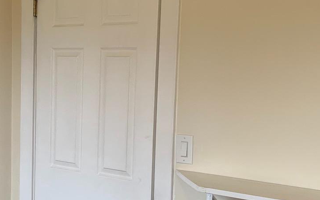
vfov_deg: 16.6
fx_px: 680
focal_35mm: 78
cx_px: 62
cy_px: 158
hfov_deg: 26.0
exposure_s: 1/60
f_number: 1.8
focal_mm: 4.25
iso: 50
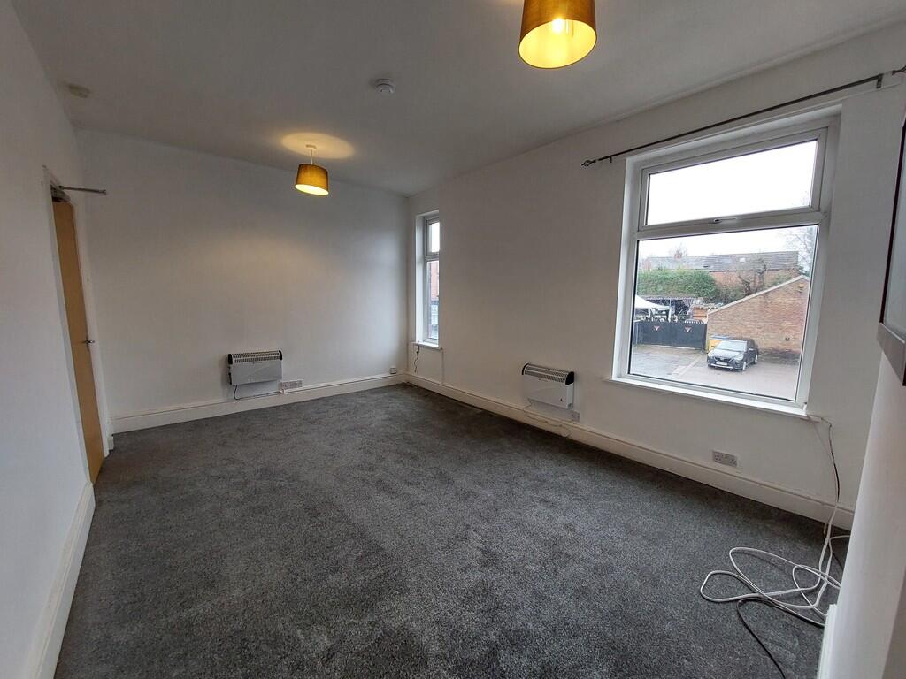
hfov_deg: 106.2
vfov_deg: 89.9
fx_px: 340
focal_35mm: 13
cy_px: 340
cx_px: 453
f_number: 2.2
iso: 100
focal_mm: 1.74
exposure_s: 1/50
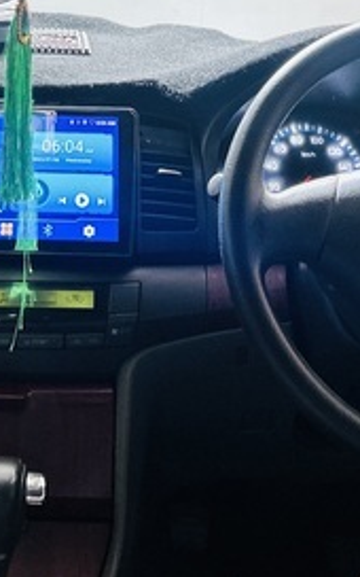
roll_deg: -1.2
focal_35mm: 81
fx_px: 1272
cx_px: 38
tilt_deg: -1.4
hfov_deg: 15.9
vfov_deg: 24.0
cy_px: -49
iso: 160
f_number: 1.5
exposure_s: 1/60
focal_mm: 5.7
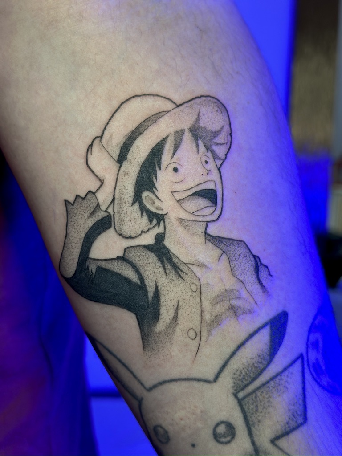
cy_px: 228
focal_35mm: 48
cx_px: 171
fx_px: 632
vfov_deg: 39.7
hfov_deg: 30.3
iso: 125
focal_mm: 6.86
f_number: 1.78
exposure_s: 1/60
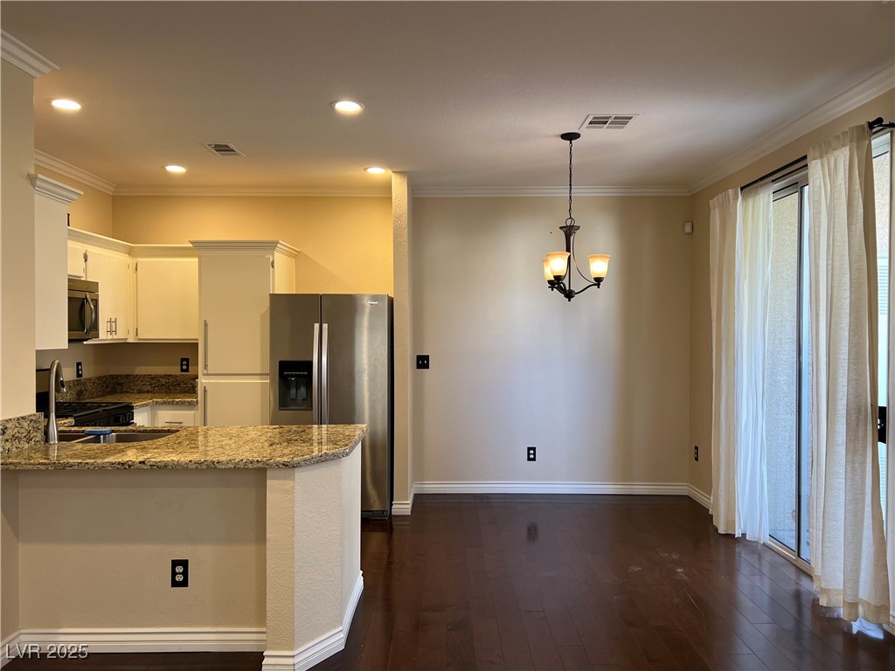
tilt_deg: -0.6
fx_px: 672
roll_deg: -0.5
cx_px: 448
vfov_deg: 53.1
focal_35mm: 26
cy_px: 336
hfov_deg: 67.3
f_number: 1.5
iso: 125
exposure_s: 1/120
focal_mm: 5.7
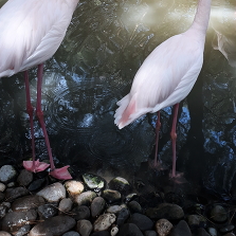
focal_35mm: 50
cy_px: 2
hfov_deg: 34.0
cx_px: 127
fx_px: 386
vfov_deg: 31.5
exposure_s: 1/120
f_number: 1.7
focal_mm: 3.71
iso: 40
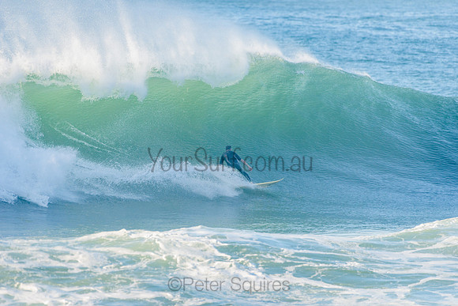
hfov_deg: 4.1
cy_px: 153
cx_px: 229
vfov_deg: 2.8
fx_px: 6362
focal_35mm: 500
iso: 400
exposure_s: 1/1600
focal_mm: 500
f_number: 5.6
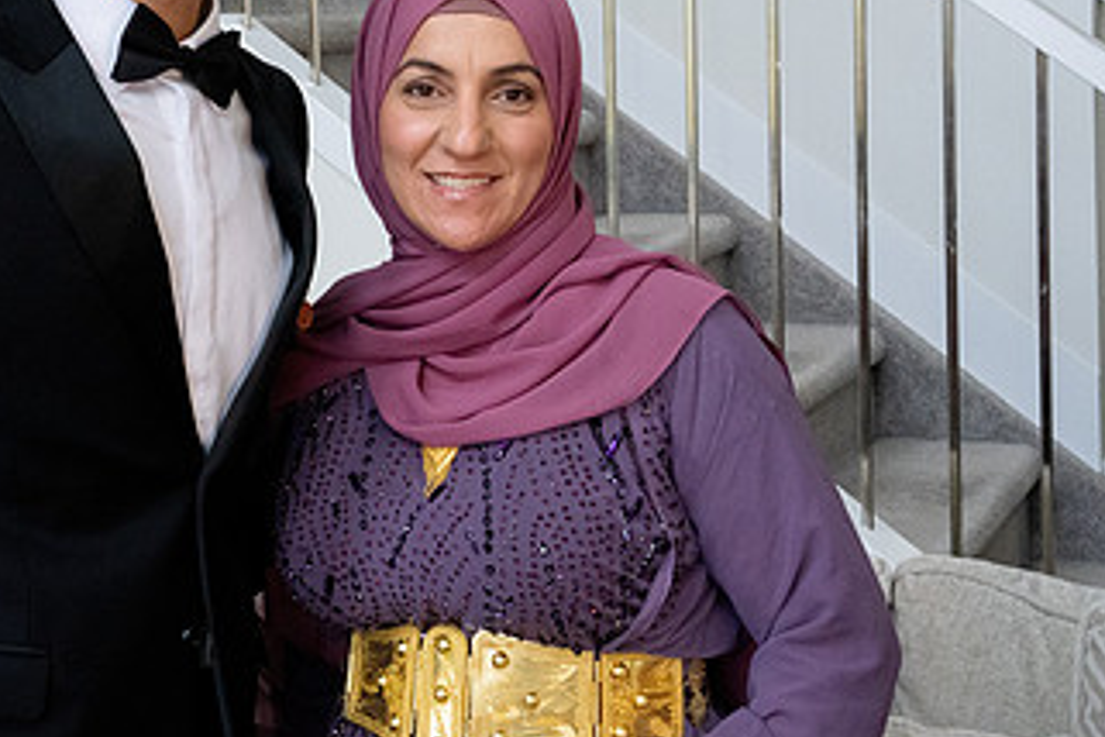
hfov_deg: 27.0
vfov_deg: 18.2
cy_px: 122
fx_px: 2271
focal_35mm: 74
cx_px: 299
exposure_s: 1/160
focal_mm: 41
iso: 6400
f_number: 10
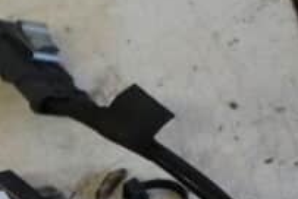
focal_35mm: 136
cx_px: 92
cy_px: 293
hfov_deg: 15.0
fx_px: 1127
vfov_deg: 9.8
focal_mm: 18
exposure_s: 1/60
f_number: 4
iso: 640
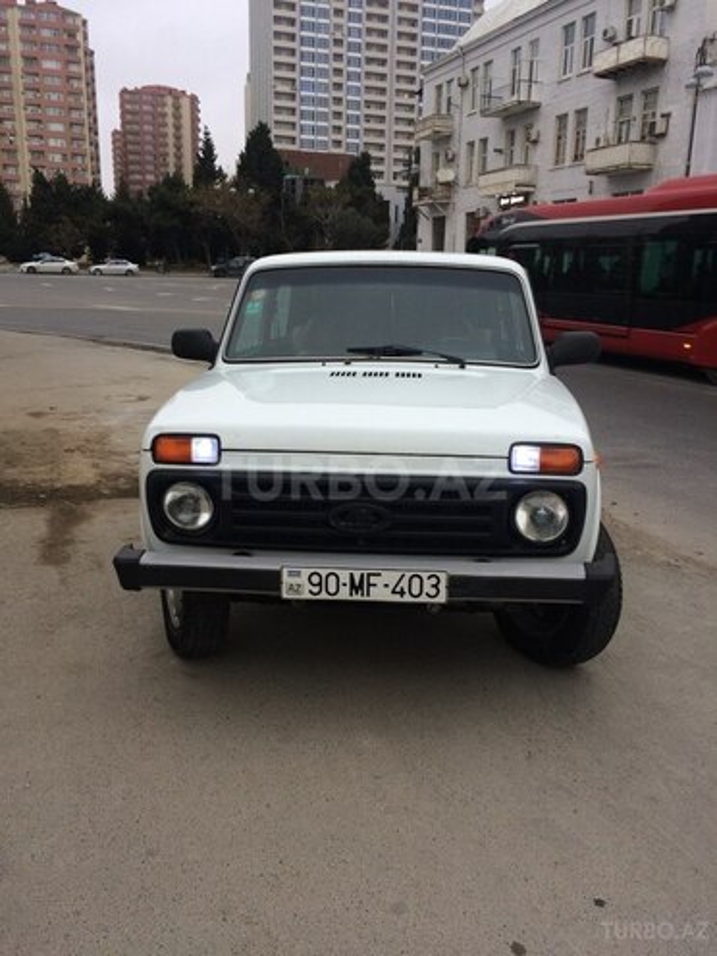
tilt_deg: -13.9
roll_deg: -0.2
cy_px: 478
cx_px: 358
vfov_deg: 61.7
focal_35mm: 29
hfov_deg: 48.2
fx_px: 801
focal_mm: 4.15
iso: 50
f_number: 2.2
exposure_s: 1/100
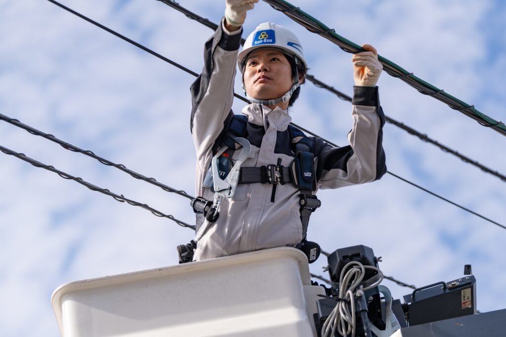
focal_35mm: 118
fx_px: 1659
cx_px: 253
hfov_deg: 17.3
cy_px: 168
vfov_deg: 11.6
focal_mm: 118
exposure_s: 1/2000
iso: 100
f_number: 2.8
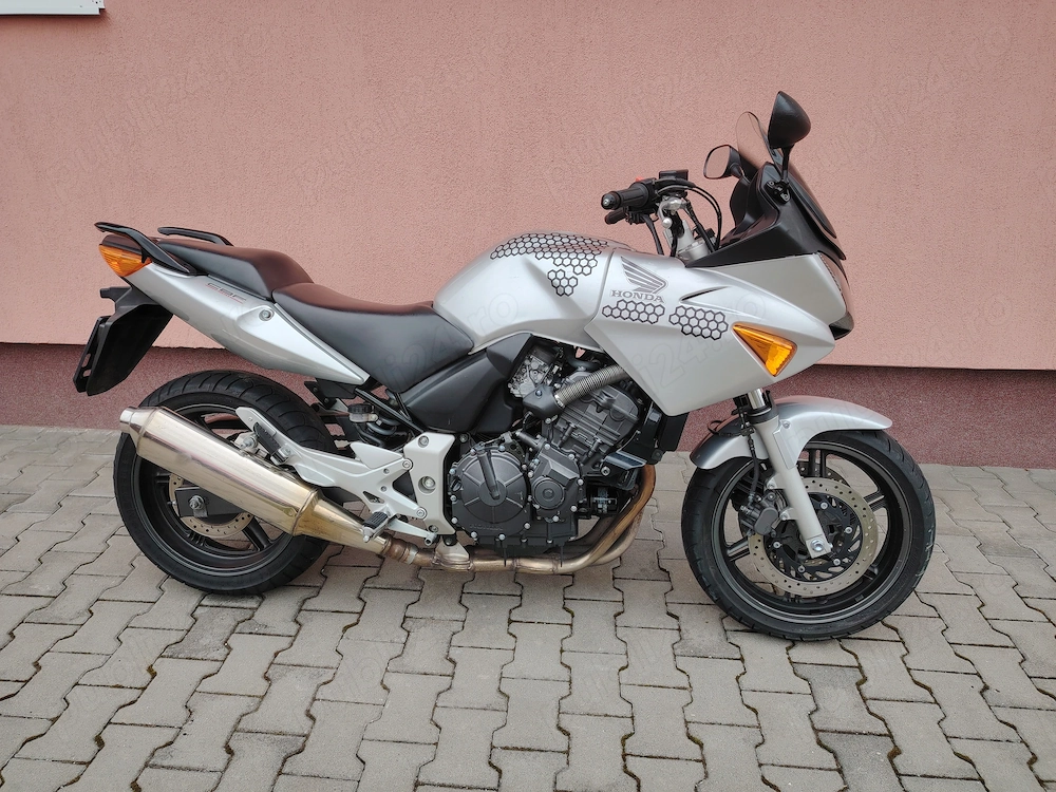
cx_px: 528
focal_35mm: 24
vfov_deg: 56.8
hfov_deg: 71.6
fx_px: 732
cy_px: 396
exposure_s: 1/100
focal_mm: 5.25
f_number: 1.75
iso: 316
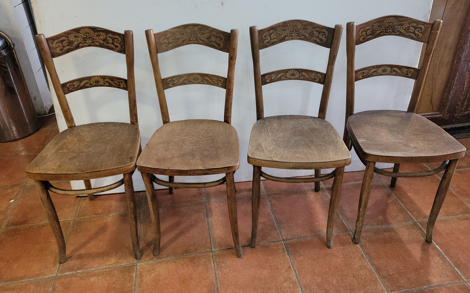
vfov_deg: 44.4
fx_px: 359
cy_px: 126
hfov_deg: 66.5
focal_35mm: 28
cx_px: 234
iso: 100
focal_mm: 5.4
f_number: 1.8
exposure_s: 1/25
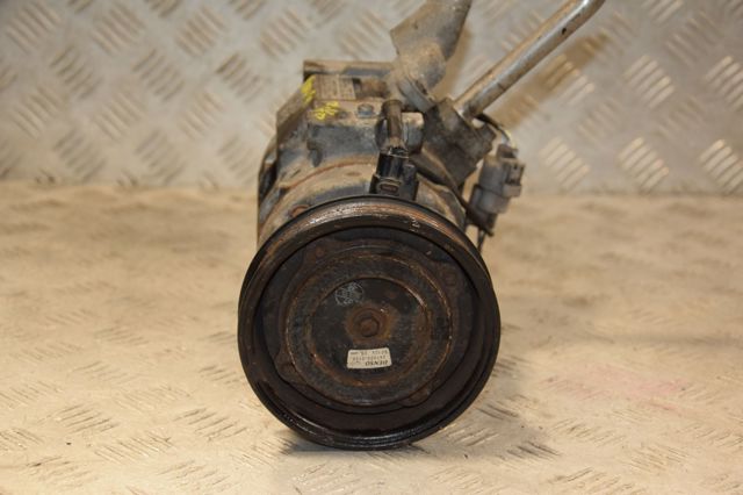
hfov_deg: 23.4
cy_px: 248
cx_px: 372
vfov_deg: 15.7
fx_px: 1795
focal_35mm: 87
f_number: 5
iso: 800
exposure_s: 1/200
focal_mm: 58
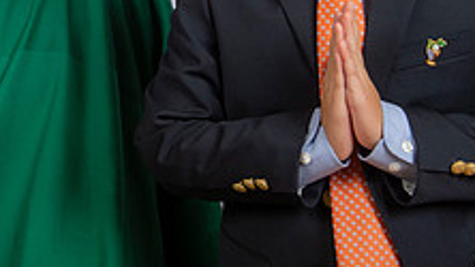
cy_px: -17
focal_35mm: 123
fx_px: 1550
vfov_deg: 9.8
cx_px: 56
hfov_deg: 17.2
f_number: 8
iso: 320
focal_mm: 45
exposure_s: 1/200
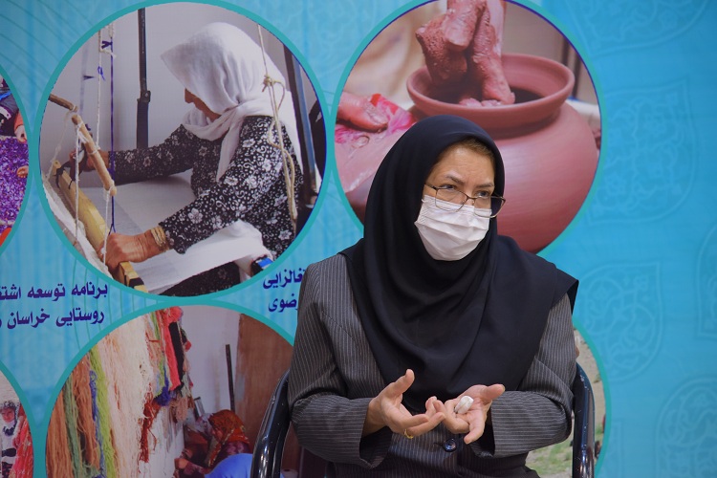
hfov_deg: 17.1
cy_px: 239
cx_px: 358
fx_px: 2390
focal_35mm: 120
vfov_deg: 11.4
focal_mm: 120
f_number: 4
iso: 1000
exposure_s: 1/100
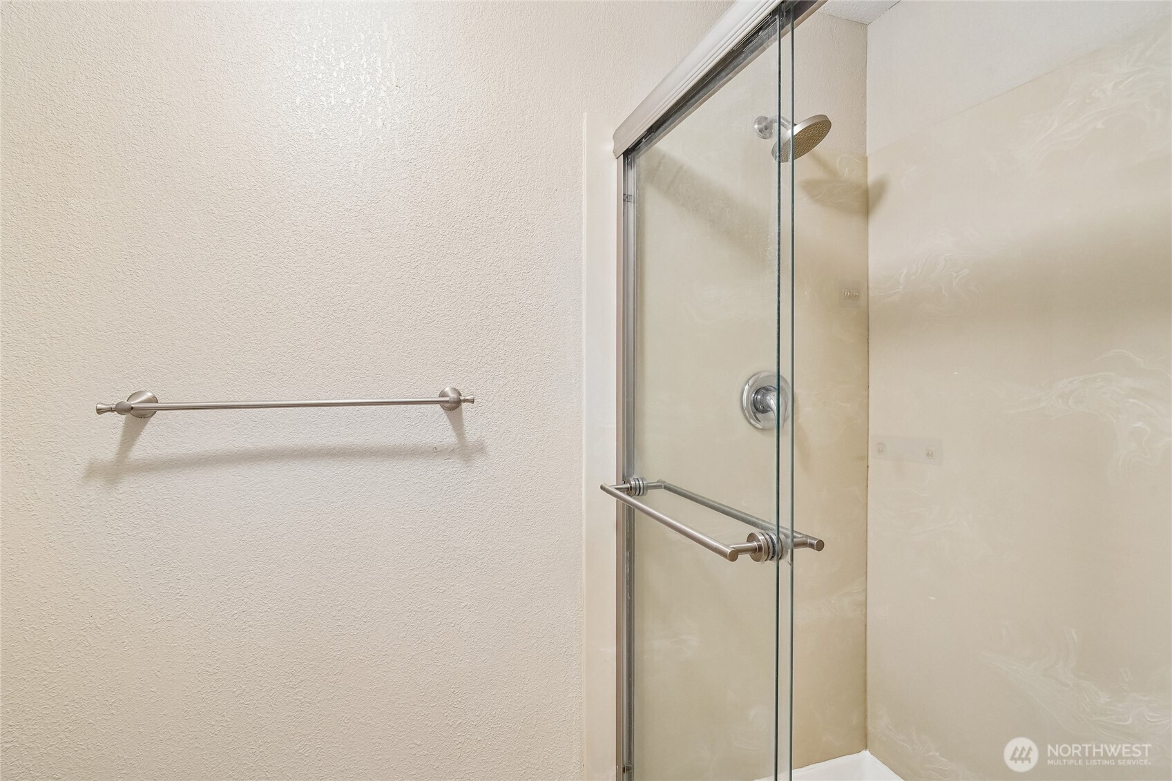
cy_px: 390
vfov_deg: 73.7
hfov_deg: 96.7
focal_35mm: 16
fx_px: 521
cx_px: 586
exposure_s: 1/8
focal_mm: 16
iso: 1600
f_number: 8
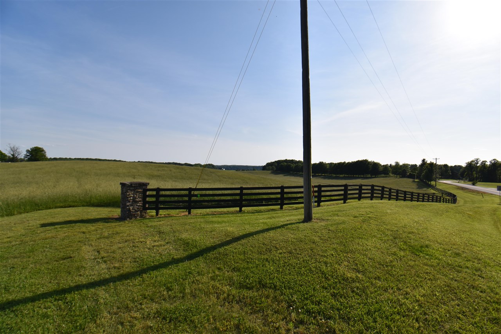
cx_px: 250
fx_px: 209
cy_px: 167
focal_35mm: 15
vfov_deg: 77.3
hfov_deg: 100.4
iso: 100
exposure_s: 1/320
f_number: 9
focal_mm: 10
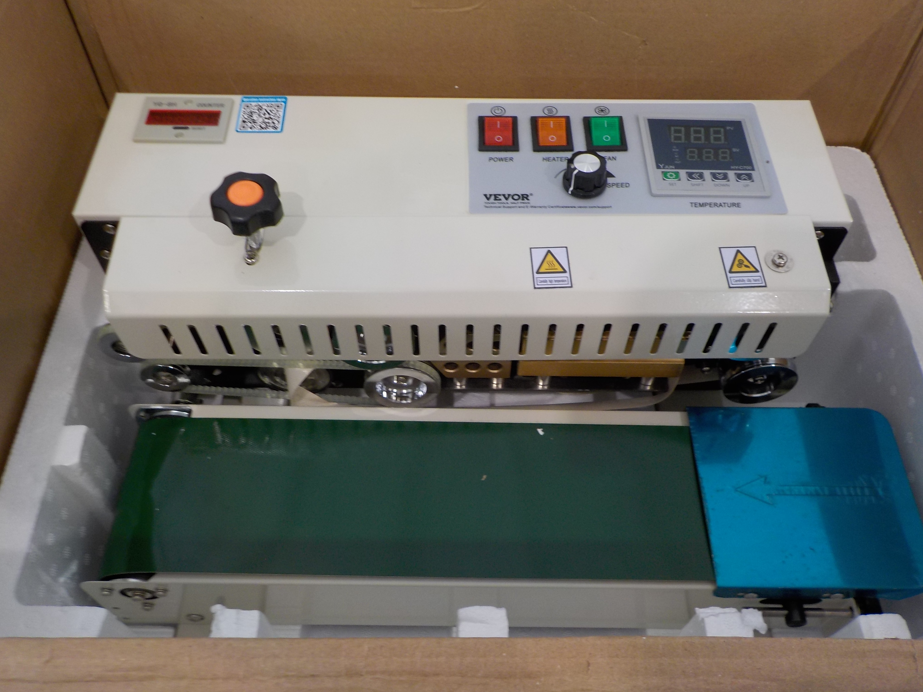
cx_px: 462
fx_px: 800
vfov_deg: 46.8
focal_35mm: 30
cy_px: 346
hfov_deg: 60.0
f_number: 3.3
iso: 125
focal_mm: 4.1
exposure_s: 1/40
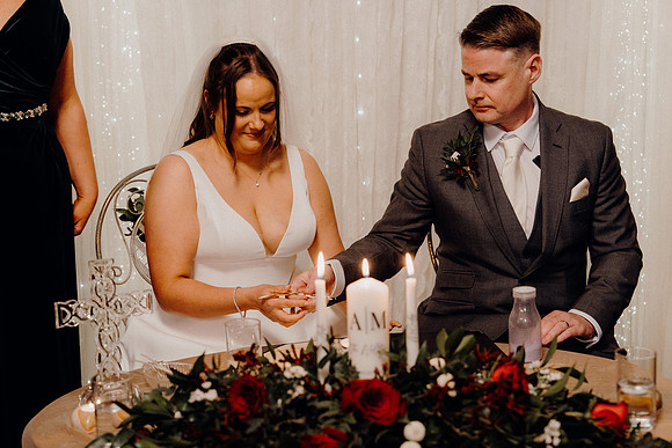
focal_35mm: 63
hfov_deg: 31.9
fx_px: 1176
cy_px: 224
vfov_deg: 21.6
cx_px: 336
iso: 3200
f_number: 3.5
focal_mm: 63
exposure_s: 1/160
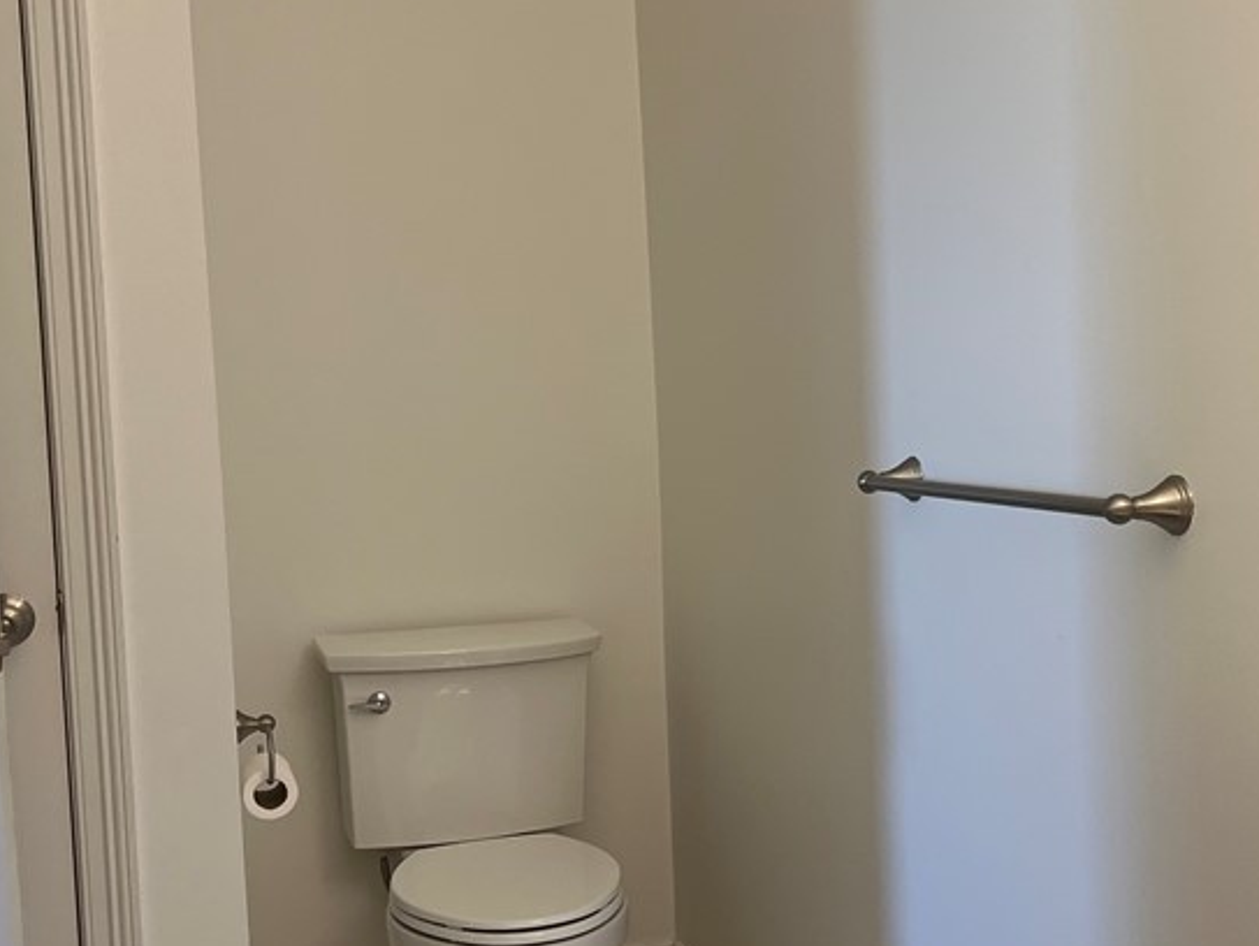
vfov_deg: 29.7
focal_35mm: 49
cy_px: 496
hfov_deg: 38.5
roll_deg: +1.9
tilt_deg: -3.6
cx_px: 830
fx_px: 1783
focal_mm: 5.7
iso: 100
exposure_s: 1/120
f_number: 1.5
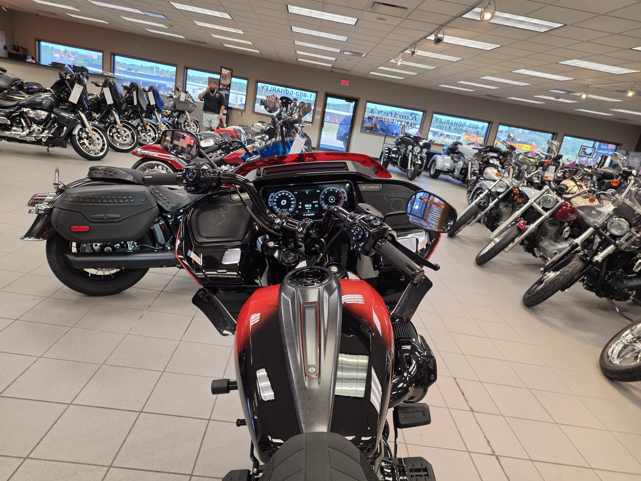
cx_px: 320
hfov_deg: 73.9
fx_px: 426
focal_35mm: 23
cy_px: 240
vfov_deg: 58.9
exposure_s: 1/120
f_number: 1.7
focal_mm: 6.25
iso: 125
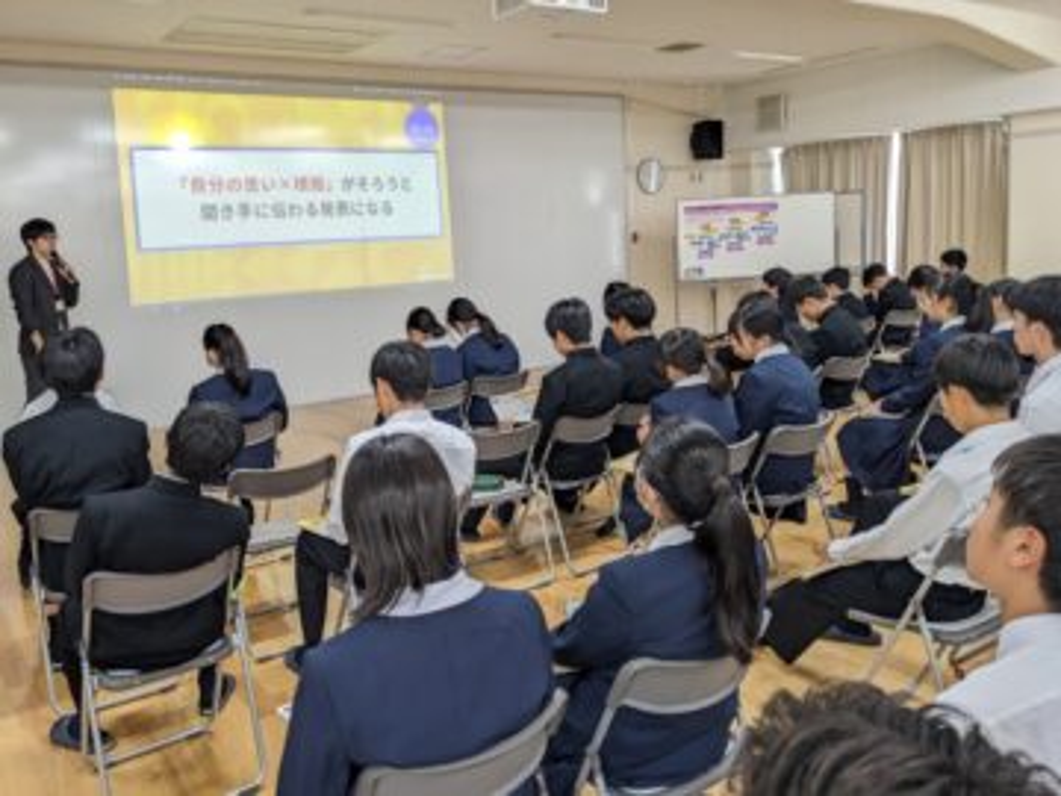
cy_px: 398
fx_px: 828
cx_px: 530
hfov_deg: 65.3
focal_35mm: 27
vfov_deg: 51.4
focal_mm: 4.38
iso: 128
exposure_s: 1/99.9
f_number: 1.73
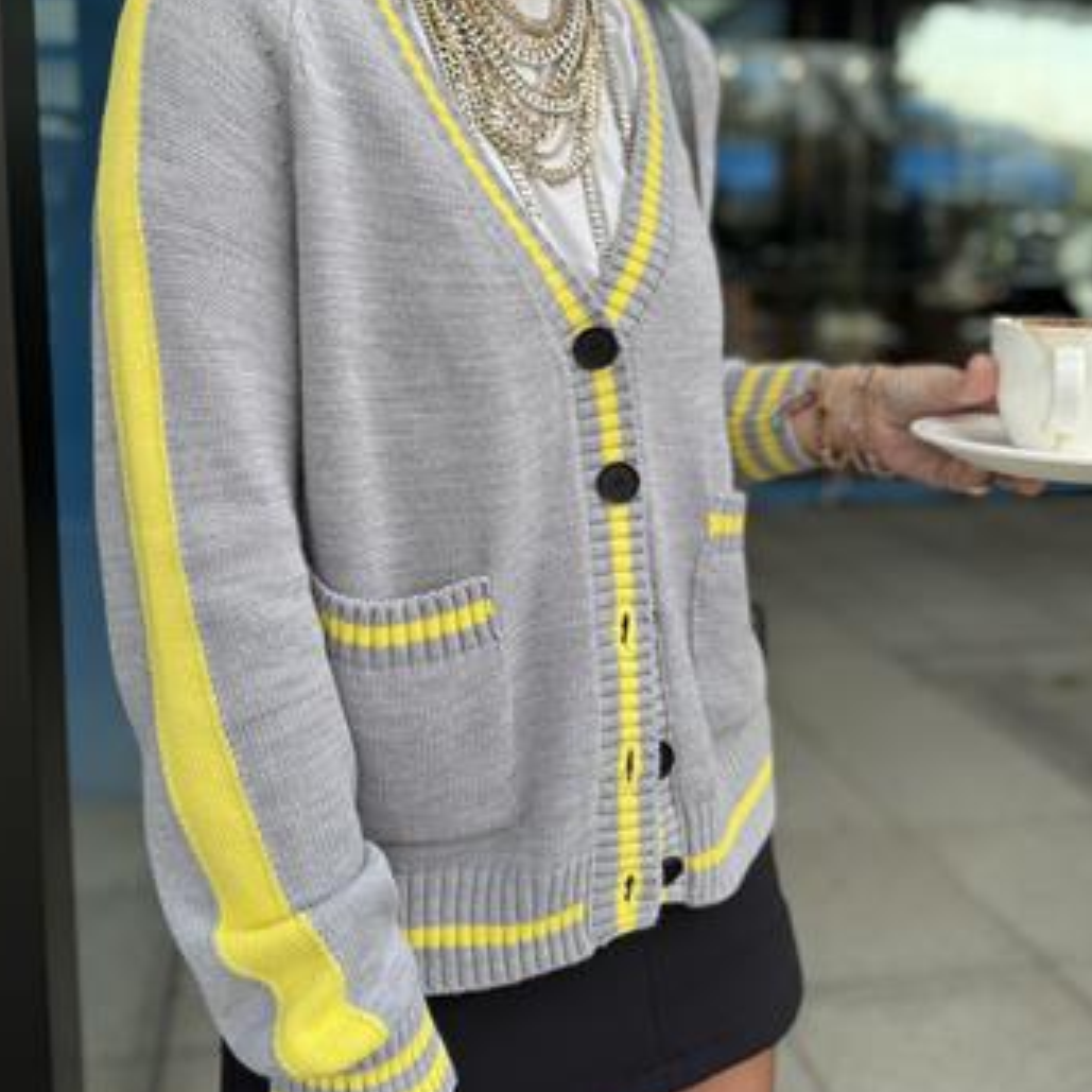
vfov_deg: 49.2
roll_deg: -0.9
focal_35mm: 33
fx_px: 1178
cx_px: 490
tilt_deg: -8.6
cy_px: 403
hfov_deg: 49.7
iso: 80
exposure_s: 1/831
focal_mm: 6.76
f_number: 1.78
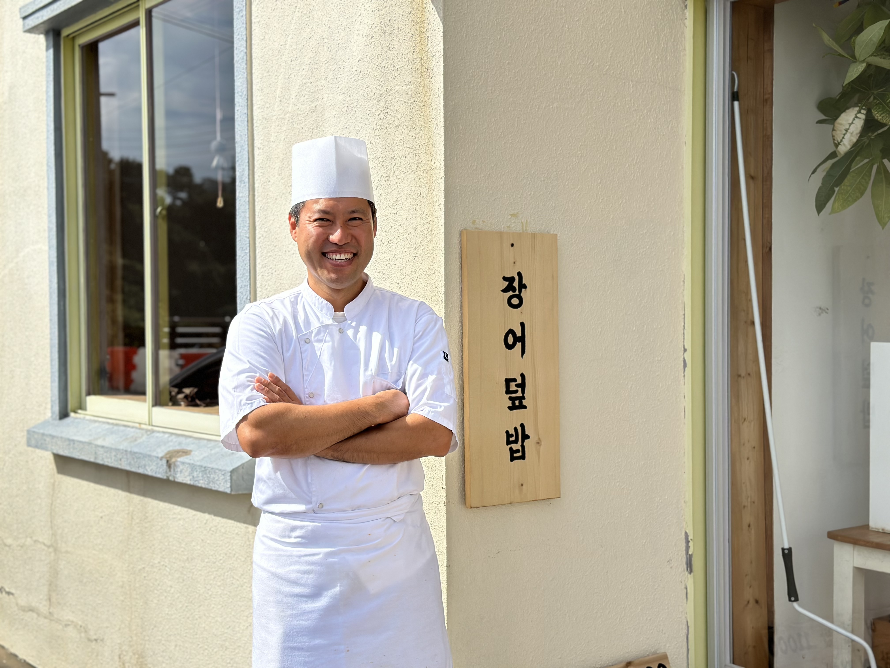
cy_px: 334
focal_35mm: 48
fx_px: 1234
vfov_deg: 30.3
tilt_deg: -0.8
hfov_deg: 39.7
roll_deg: +0.4
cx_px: 445
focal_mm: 6.86
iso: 100
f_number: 1.78
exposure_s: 1/12048
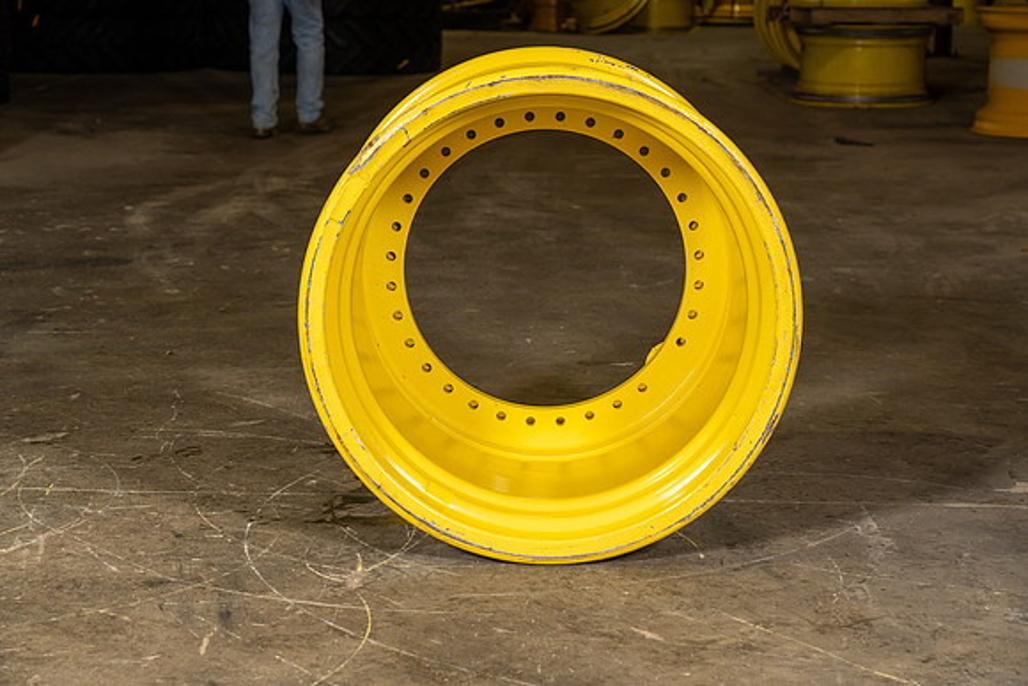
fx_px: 2114
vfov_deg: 18.4
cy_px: 343
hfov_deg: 27.3
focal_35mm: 74
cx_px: 514
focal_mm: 74
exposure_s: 1/80
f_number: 5.6
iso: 800
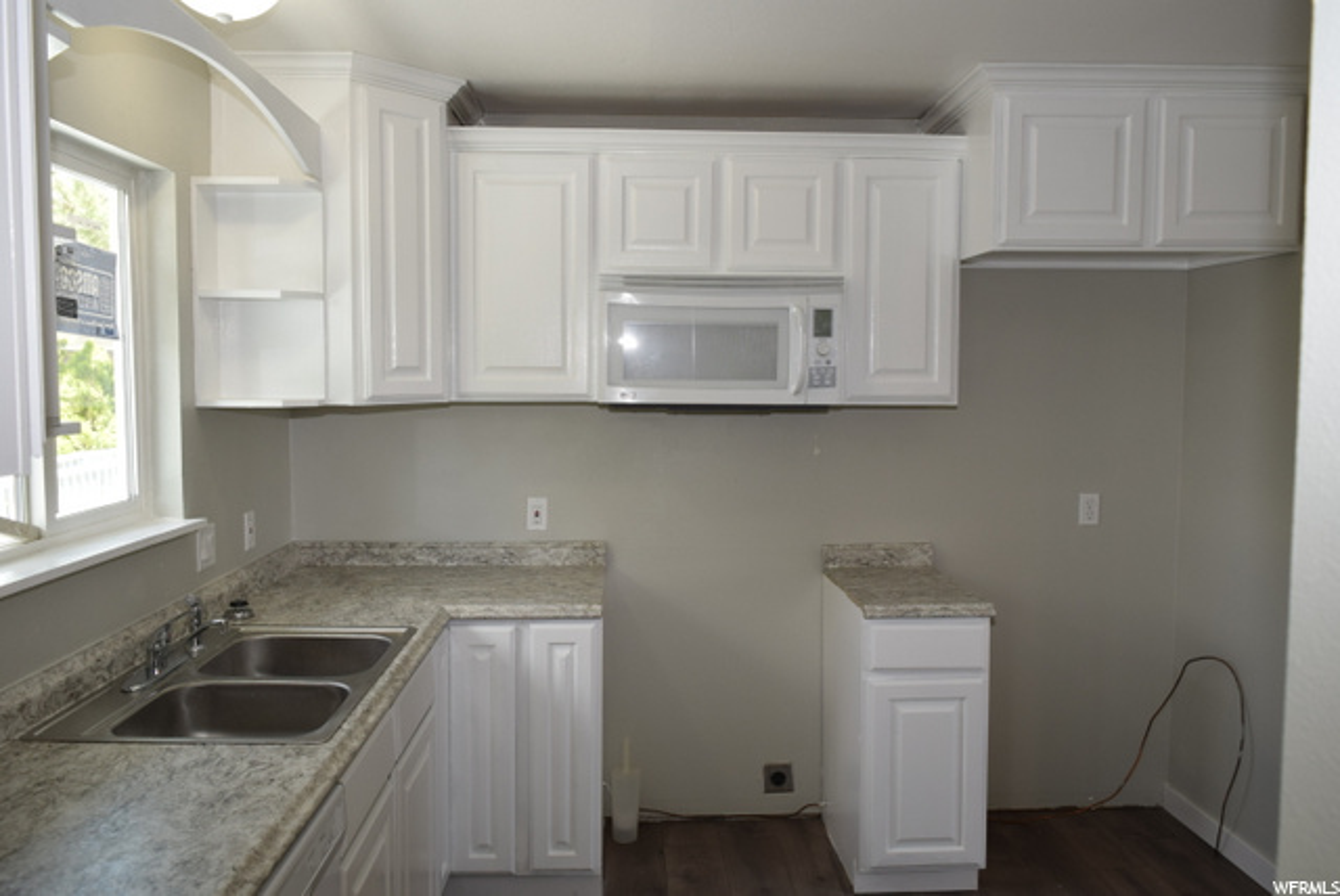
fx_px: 1006
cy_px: 448
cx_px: 670
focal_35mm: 27
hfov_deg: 67.3
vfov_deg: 48.0
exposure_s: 1/125
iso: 450
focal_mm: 18
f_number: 5.6
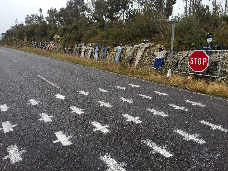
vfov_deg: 48.2
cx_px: 114
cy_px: 86
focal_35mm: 29
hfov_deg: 61.7
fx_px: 191
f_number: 2.2
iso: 32
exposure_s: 1/670
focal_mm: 4.15
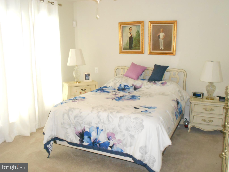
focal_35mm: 32
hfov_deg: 56.8
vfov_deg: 44.2
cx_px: 114
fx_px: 212
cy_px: 86
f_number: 3.6
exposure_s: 1/30
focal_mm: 5.8
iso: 640
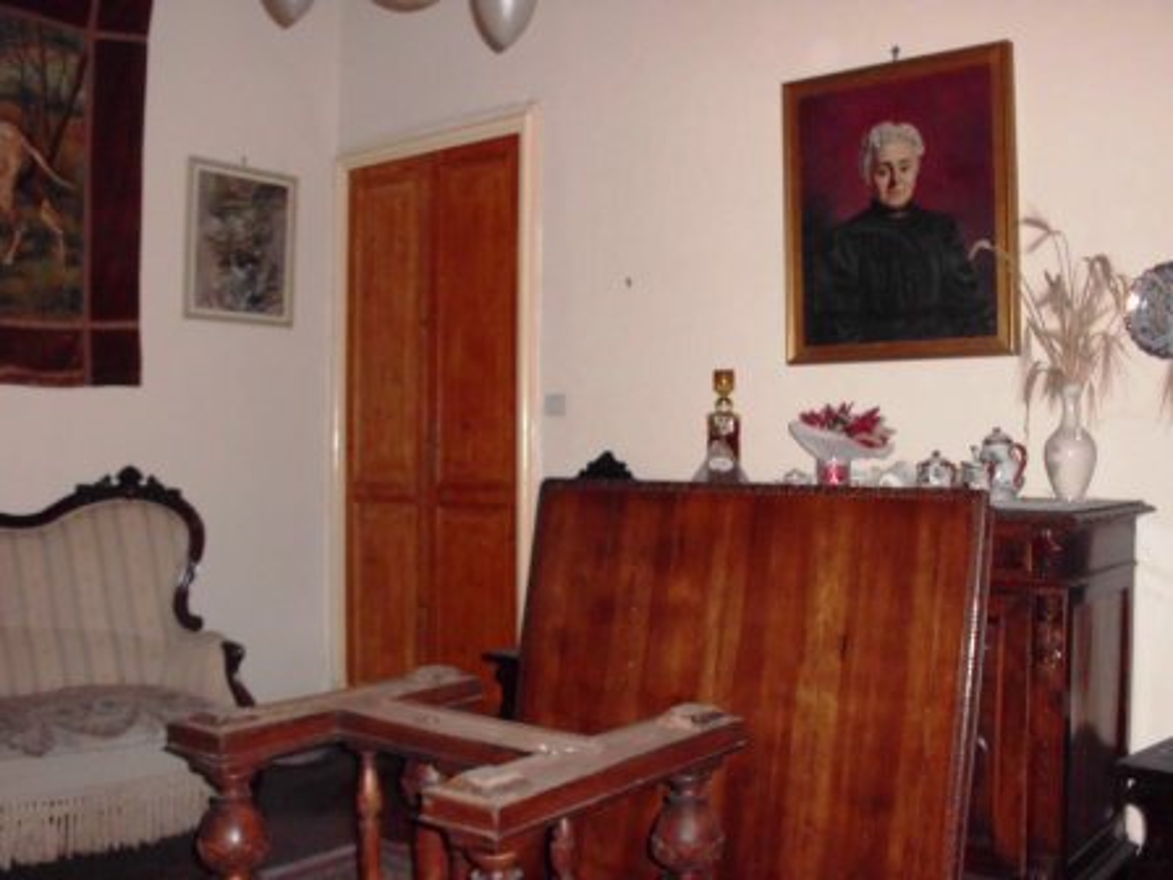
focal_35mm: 36
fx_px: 1220
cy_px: 440
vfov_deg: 39.7
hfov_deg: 51.4
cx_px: 586
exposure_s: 1/60
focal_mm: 6.3
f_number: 2.9
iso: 400
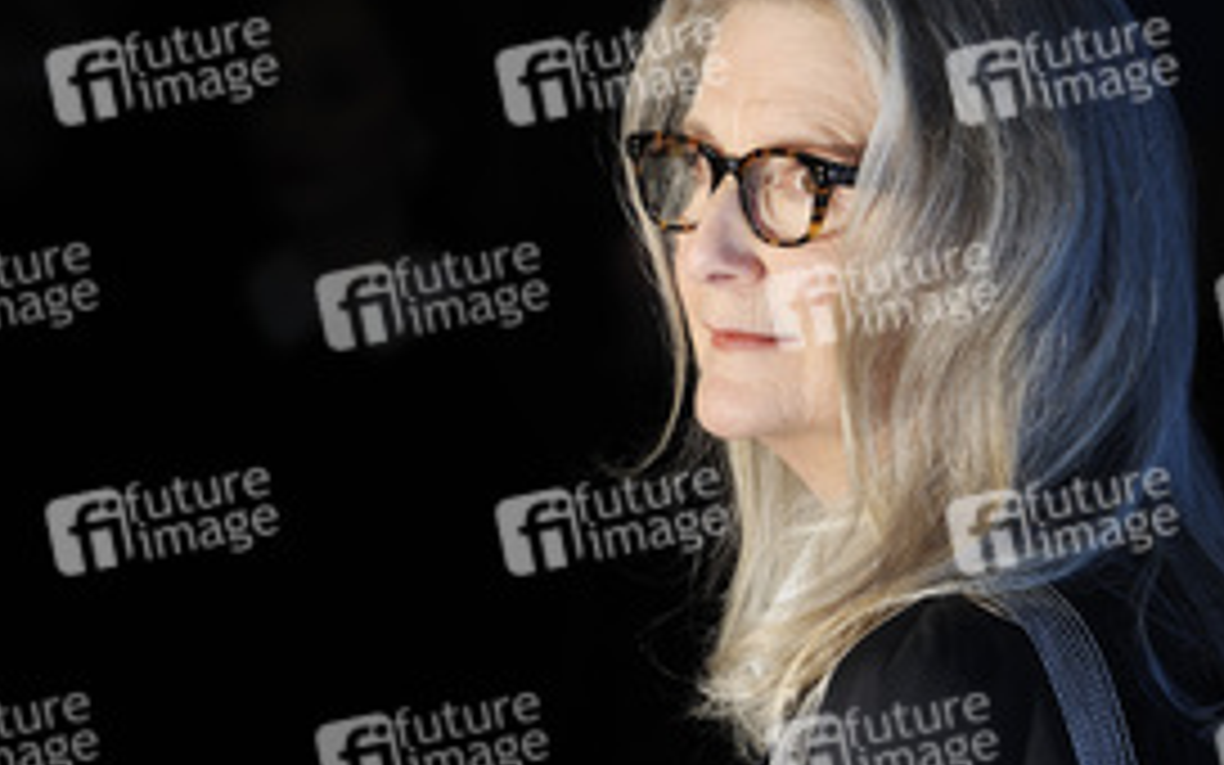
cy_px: 410
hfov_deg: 6.2
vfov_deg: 3.9
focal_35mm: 338
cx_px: 493
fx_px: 11275
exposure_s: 1/320
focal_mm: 200
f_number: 7.1
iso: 200
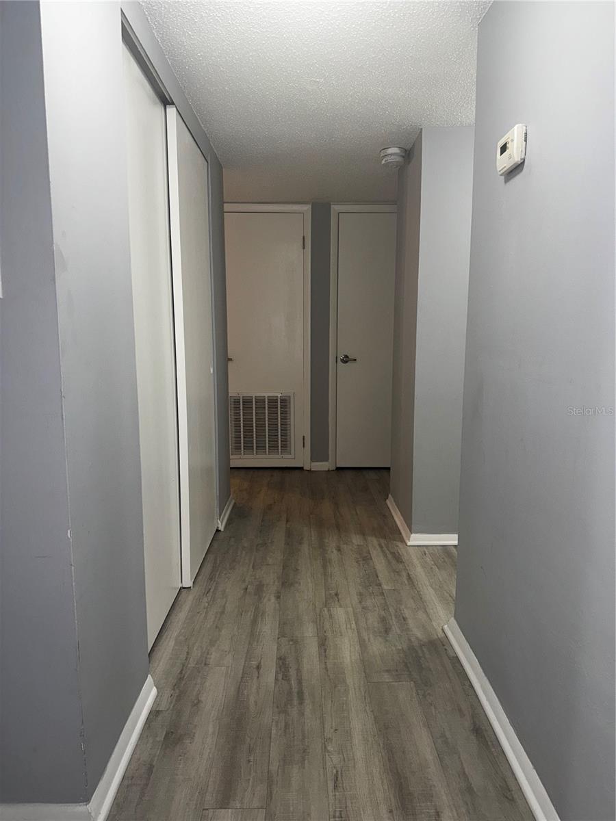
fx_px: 569
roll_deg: +1.3
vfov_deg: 71.6
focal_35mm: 24
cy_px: 410
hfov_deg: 56.8
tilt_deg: -8.7
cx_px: 308
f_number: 1.78
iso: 80
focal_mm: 6.76
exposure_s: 1/24
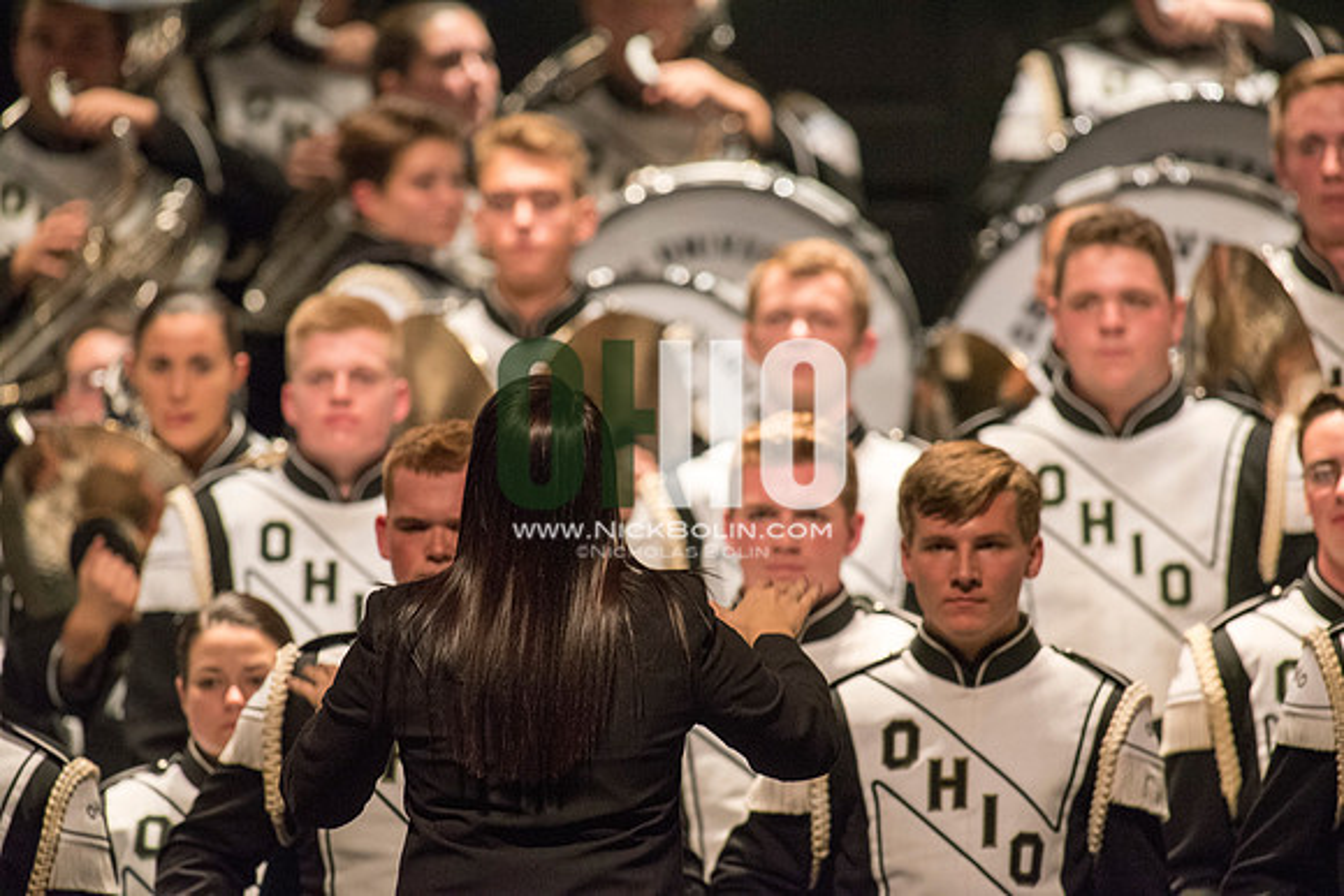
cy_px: 448
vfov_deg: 2.3
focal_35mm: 600
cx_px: 672
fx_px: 22404
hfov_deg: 3.4
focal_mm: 600
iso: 4000
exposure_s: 1/320
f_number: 5.6
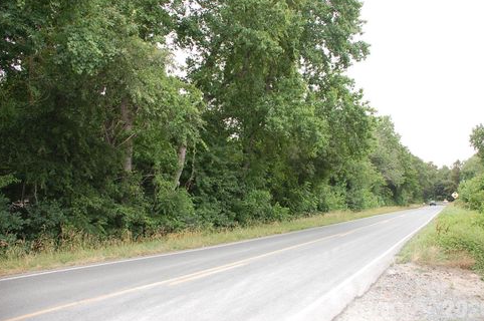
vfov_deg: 46.3
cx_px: 244
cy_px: 159
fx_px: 376
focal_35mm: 28
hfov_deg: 65.5
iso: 400
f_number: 3.5
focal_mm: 18
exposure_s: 1/320
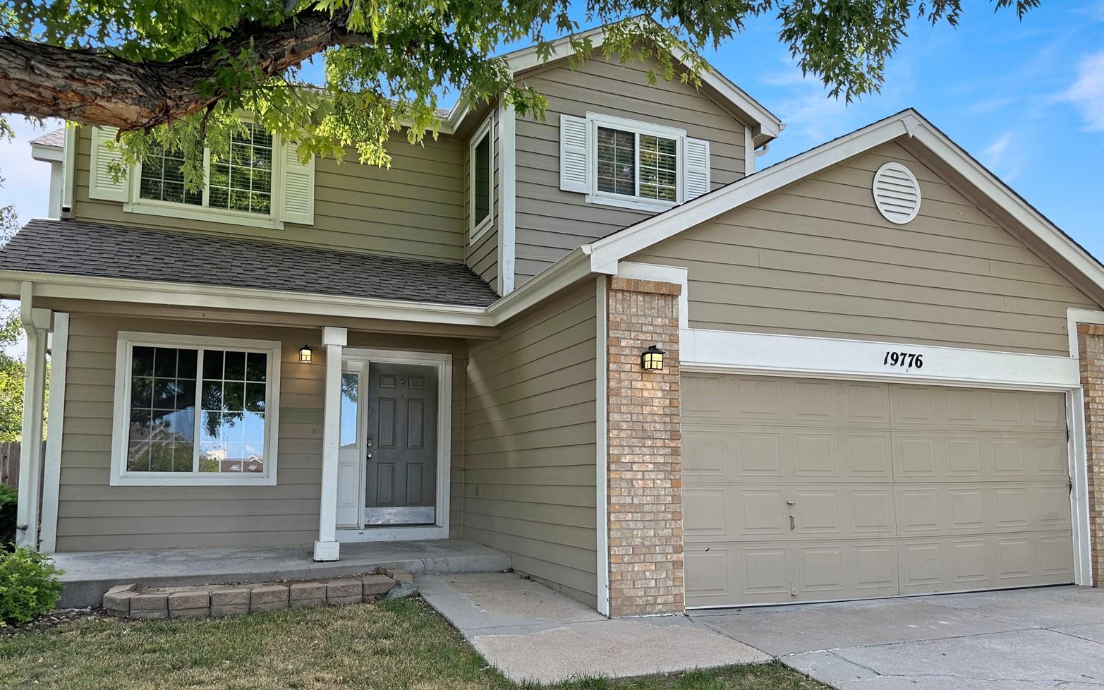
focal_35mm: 26
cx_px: 559
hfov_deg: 70.4
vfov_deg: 47.4
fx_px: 782
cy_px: 410
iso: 80
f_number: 1.78
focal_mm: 6.86
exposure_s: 1/879
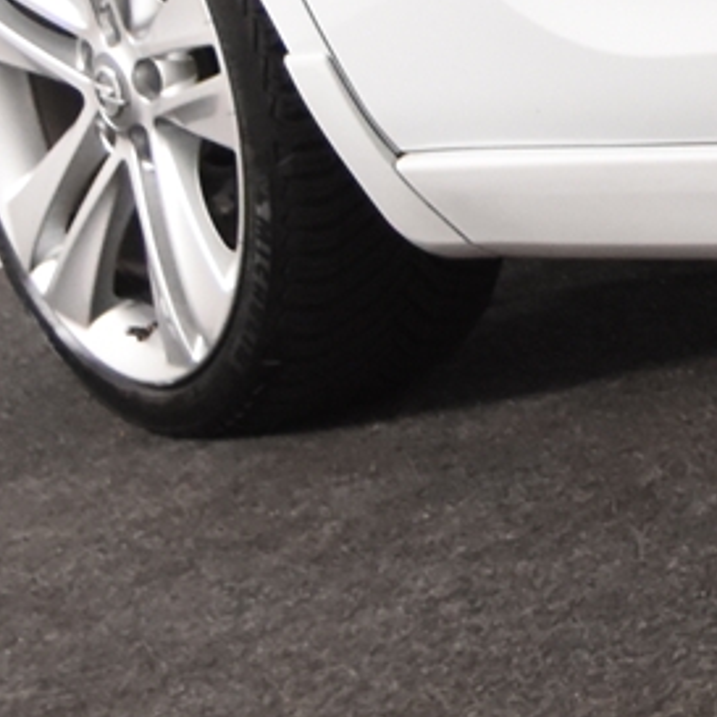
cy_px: -693
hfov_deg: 6.7
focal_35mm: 233
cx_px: 2240
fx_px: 5460
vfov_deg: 7.2
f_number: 4.5
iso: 1600
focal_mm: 26
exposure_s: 1/80
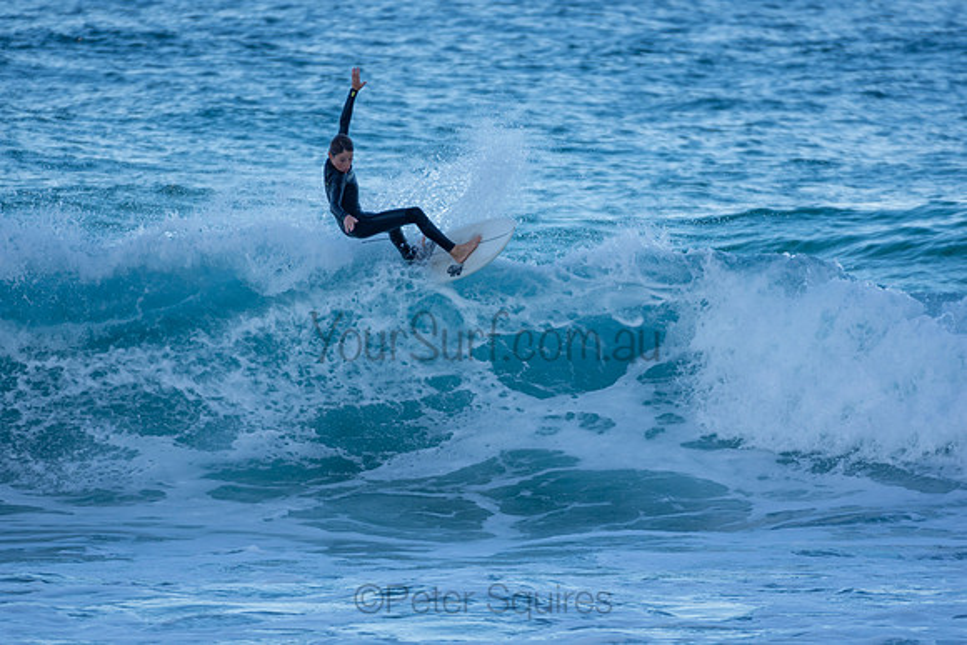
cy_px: 322
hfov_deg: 2.7
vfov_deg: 1.8
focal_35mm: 750
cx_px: 484
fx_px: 20150
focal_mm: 500
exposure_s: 1/500
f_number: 5.6
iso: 180
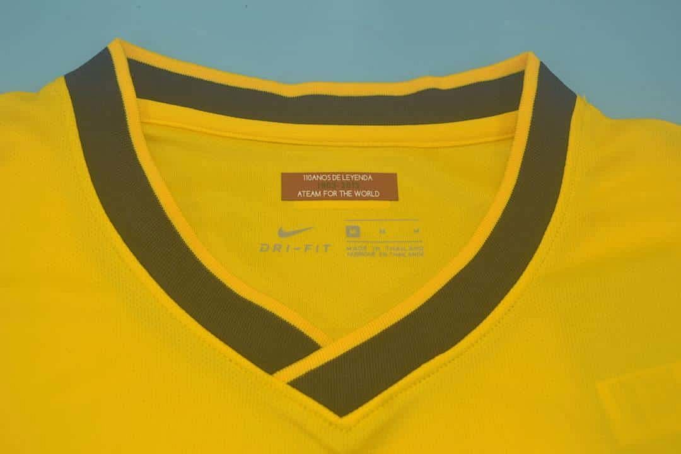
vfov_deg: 28.1
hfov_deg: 41.1
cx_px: 340
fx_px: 908
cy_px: 227
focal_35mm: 48
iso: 200
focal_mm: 32
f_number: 4.8
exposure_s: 1/80
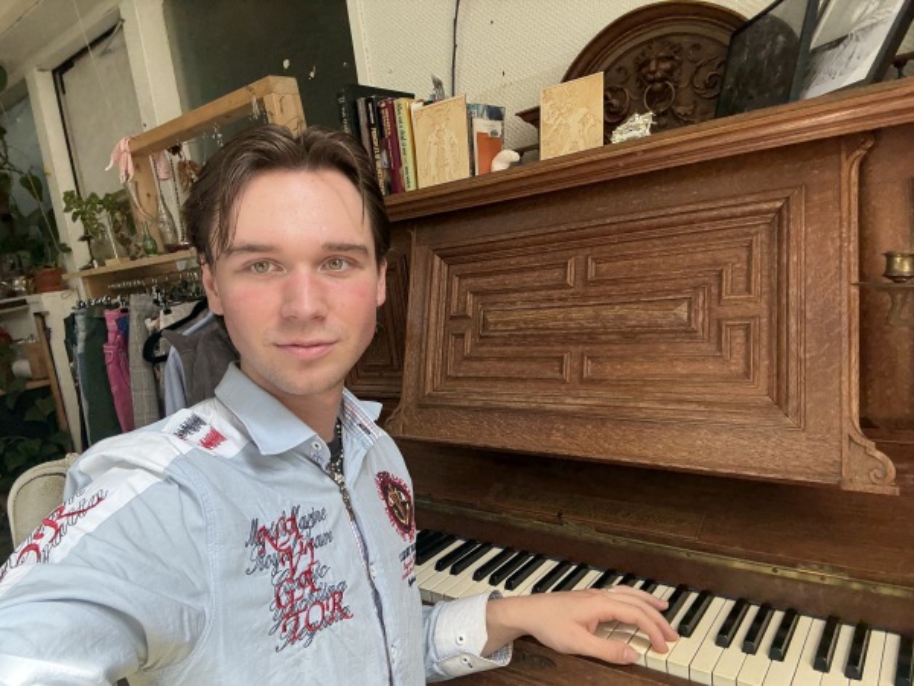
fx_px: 607
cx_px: 457
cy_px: 343
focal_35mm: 23
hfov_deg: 73.9
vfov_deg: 58.9
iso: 80
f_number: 1.9
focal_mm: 2.69
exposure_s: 1/121
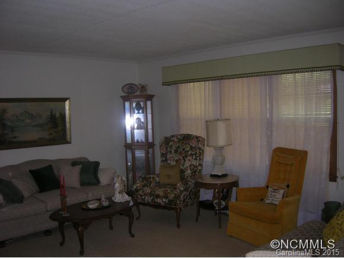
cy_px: 129
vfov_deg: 41.8
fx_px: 338
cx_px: 172
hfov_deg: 53.9
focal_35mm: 34
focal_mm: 5.7
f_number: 2.9
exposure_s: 1/60.1
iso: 74
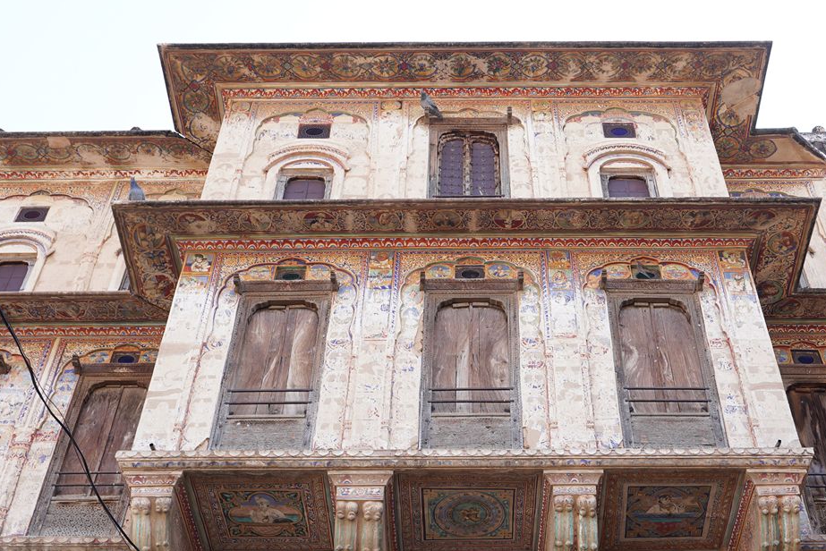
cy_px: 434
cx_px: 473
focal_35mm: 52
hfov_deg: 38.1
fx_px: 1193
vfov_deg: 25.6
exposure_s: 1/100
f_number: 5.6
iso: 100
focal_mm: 24
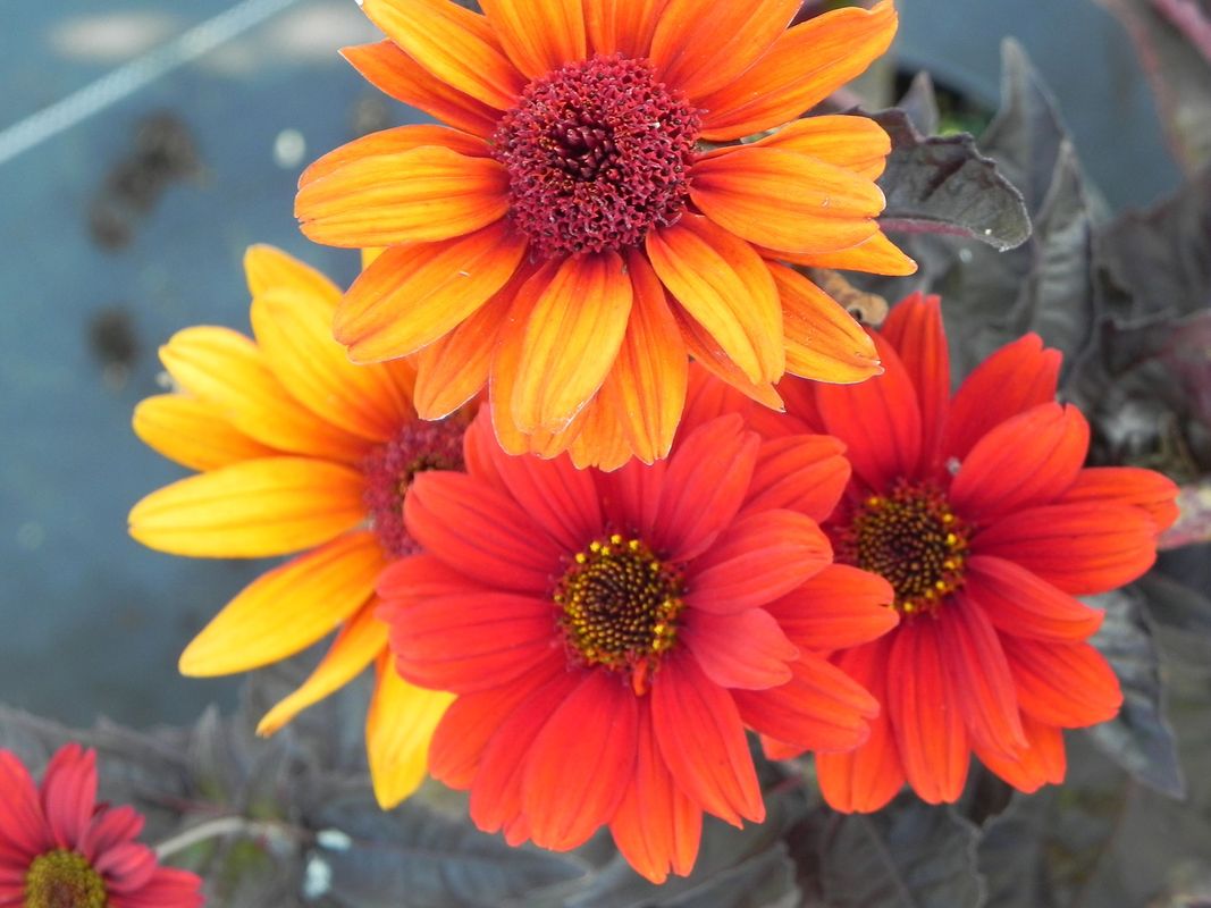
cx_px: 606
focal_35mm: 95
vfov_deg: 15.6
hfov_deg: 20.7
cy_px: 454
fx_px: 3323
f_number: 4.5
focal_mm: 16.9
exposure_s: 1/50
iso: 160
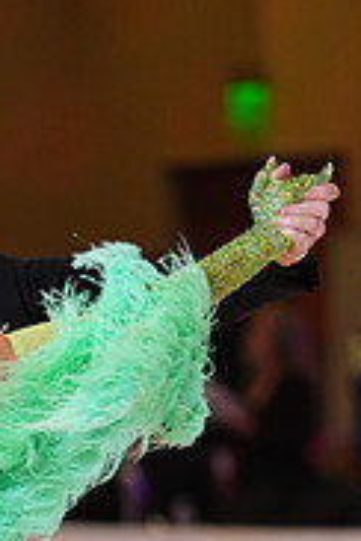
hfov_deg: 2.6
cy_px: 727
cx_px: -72
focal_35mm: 533
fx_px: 8017
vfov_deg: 3.9
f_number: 2.8
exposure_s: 1/400
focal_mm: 168
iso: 2000
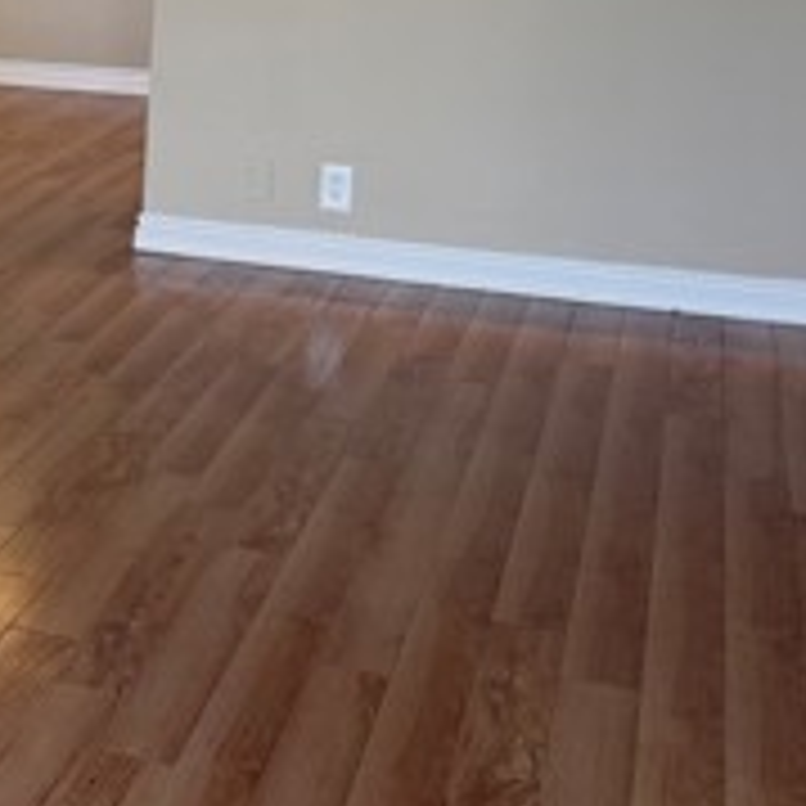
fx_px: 2002
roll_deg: -0.5
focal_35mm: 76
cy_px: 167
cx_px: -230
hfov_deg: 20.8
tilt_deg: -11.6
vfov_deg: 22.5
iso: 100
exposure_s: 1/186
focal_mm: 6.76
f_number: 1.78
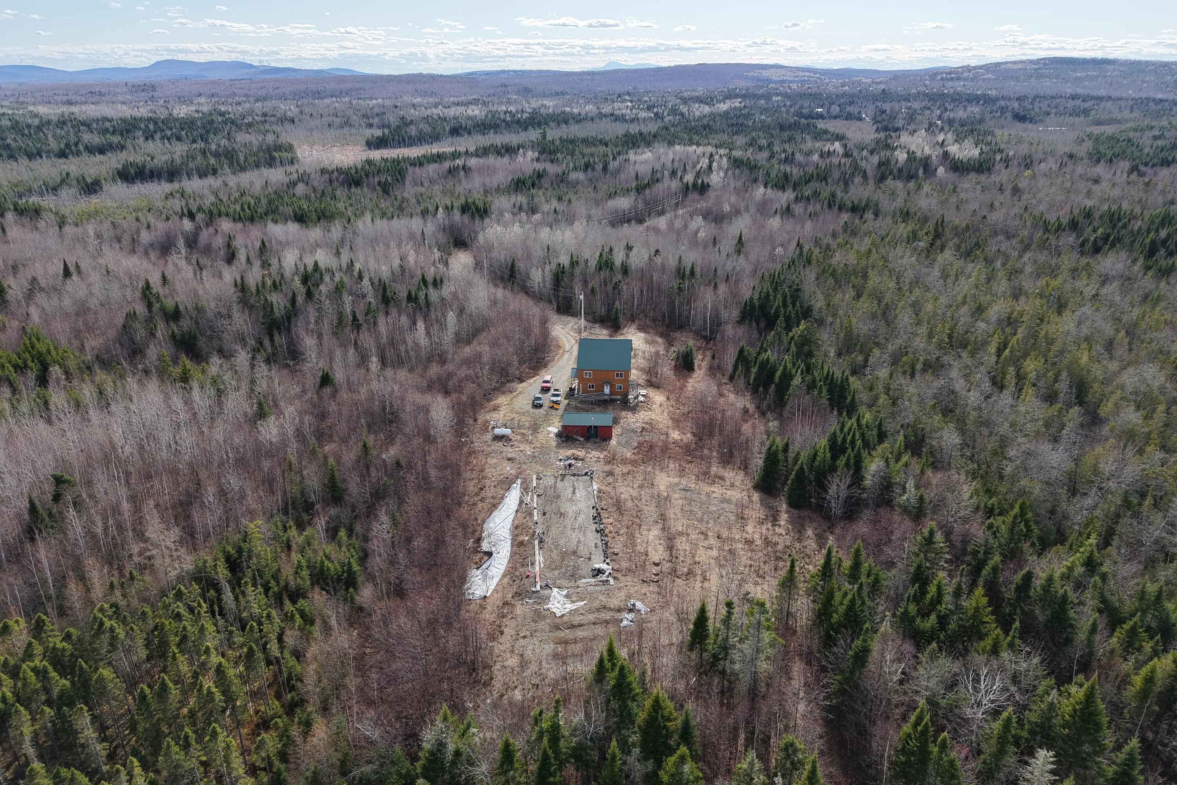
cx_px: 589
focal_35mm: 25
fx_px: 817
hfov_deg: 71.5
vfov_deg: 51.3
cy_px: 392
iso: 410
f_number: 1.8
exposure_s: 1/4000
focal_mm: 8.67
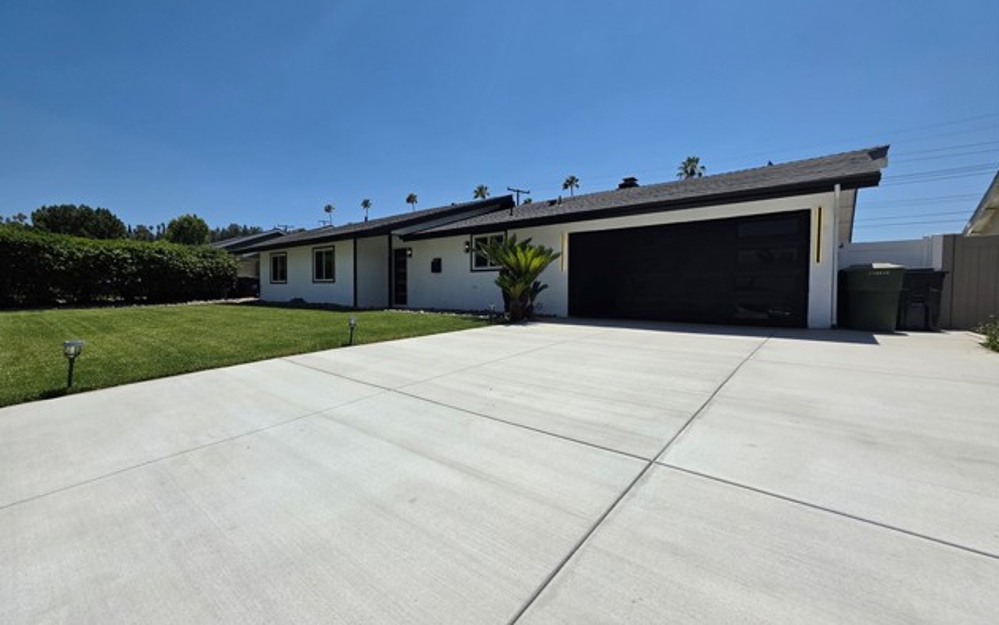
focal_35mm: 14
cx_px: 495
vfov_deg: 78.7
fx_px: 381
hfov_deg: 105.3
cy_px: 309
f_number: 1.9
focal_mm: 2.2
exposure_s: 1/3758
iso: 32
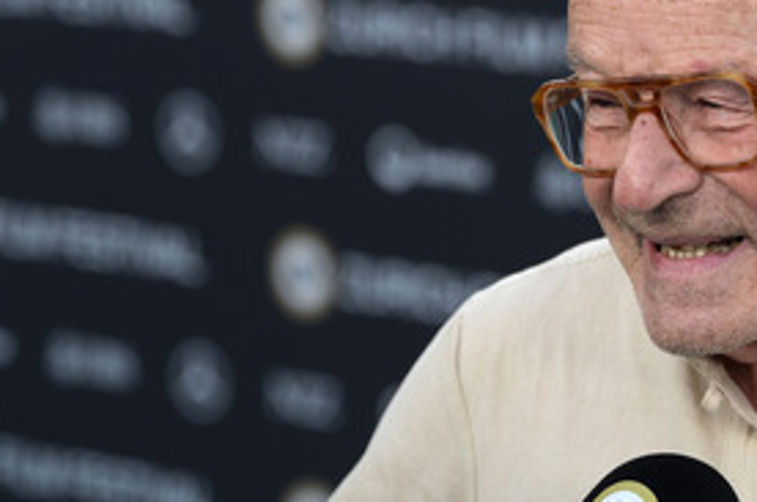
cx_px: 717
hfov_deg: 9.5
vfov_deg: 6.3
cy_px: 141
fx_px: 4534
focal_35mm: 216
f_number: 4.5
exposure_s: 1/200
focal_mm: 111
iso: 400
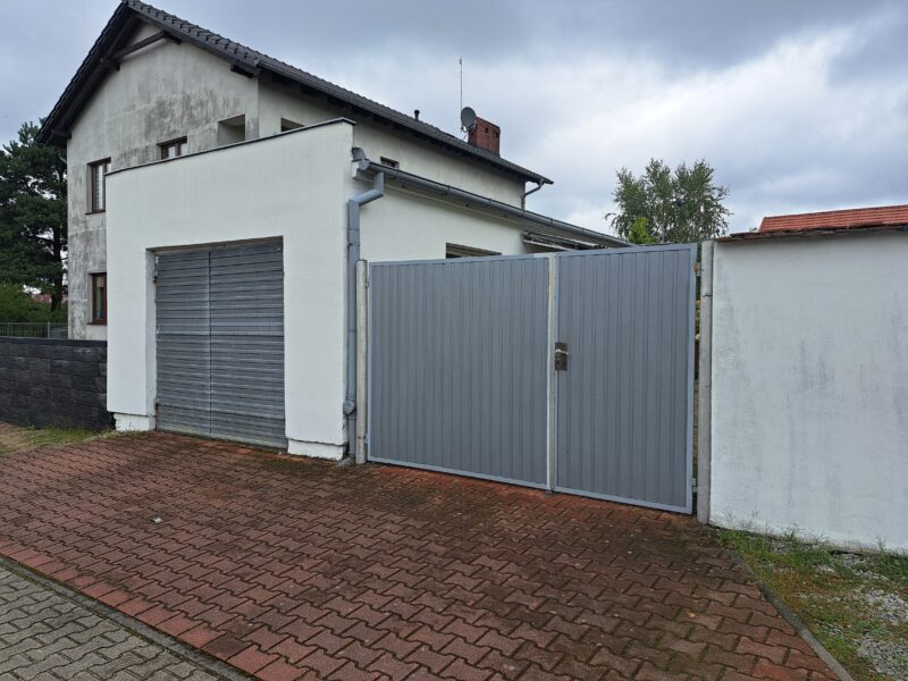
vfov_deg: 56.8
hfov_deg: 71.6
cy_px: 340
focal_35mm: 24
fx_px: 630
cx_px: 454
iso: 50
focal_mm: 5.23
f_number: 1.8
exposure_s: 1/611
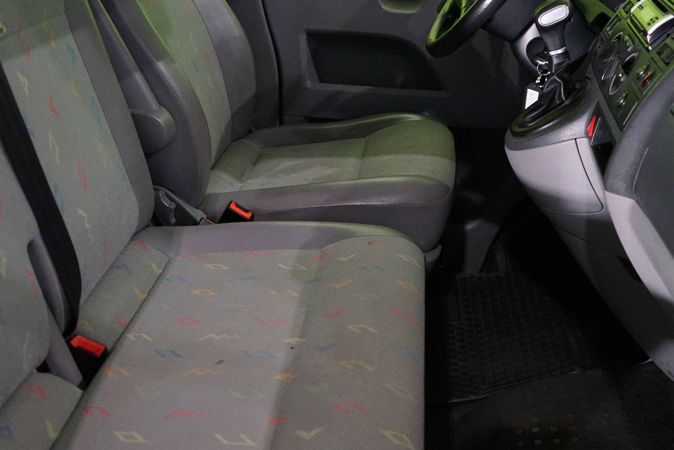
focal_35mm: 42
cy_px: 194
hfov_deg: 46.3
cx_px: 303
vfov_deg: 31.8
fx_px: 786
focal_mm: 29
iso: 5000
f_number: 3.5
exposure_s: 1/160
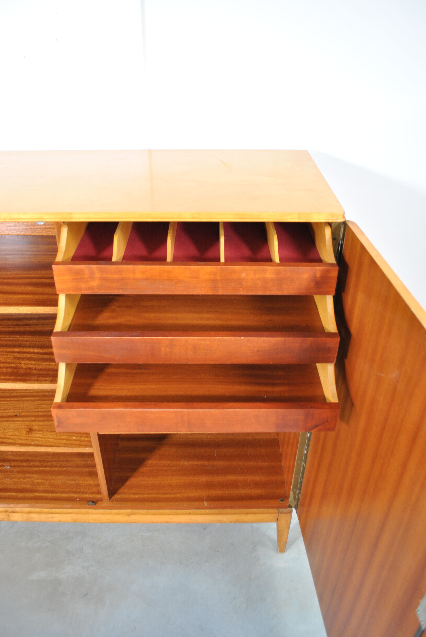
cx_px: 213
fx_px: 478
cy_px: 318
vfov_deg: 67.3
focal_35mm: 27
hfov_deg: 48.0
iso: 200
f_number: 4.5
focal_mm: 18
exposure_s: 1/15
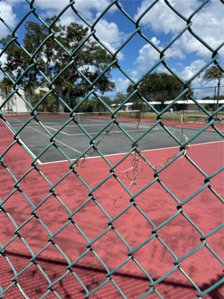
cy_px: 150
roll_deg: +0.1
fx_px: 207
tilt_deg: -12.2
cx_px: 112
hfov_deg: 56.8
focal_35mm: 24
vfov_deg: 71.6
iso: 80
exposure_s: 1/5814
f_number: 1.78
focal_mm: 6.76
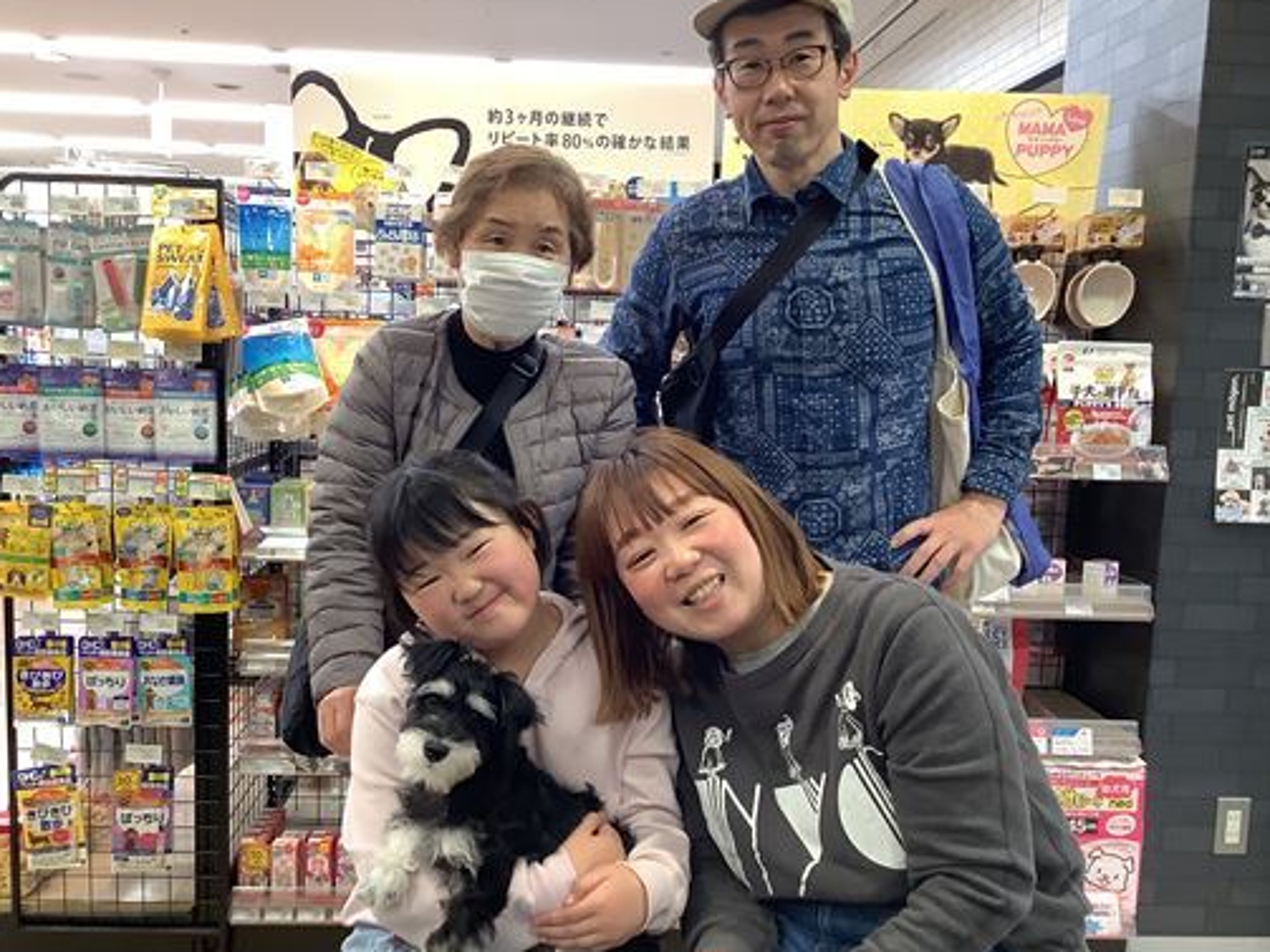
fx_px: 1357
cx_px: 586
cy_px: 530
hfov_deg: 50.1
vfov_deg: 38.6
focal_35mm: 37
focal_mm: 3.3
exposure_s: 1/50
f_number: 2.4
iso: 125
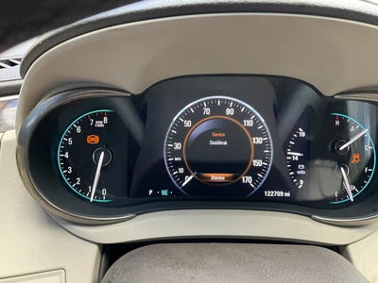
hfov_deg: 61.7
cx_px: 189
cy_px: 142
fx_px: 317
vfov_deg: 48.2
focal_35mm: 29
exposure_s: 1/40
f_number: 1.8
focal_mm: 3
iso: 100
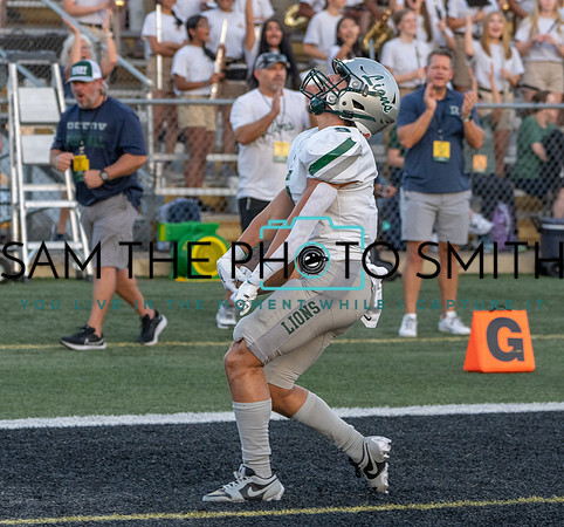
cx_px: 324
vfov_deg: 7.6
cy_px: 253
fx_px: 3945
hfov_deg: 8.2
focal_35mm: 221
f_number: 5.6
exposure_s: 1/1000
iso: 2500
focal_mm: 152
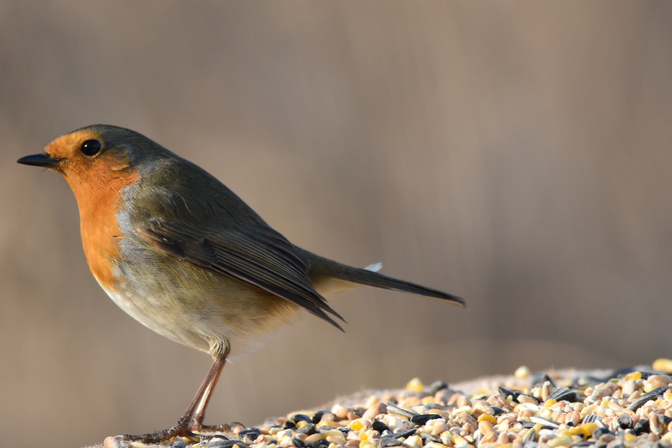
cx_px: 234
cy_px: 197
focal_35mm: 1177
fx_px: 21966
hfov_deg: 1.8
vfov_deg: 1.2
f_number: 6.3
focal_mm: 550
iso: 400
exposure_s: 1/350
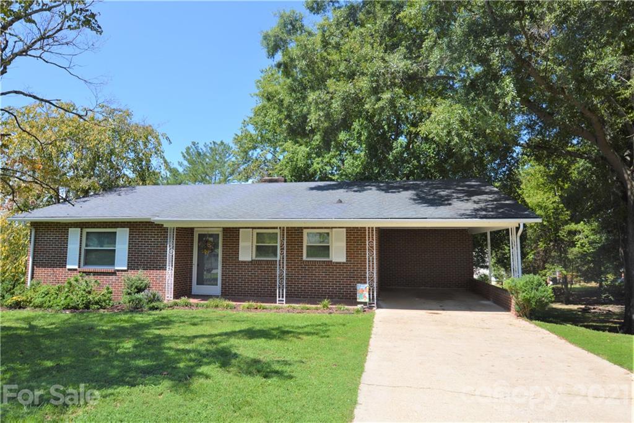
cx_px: 317
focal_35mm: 21
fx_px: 370
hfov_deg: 81.2
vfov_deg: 59.5
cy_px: 212
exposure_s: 1/250
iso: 100
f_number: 8
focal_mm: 14
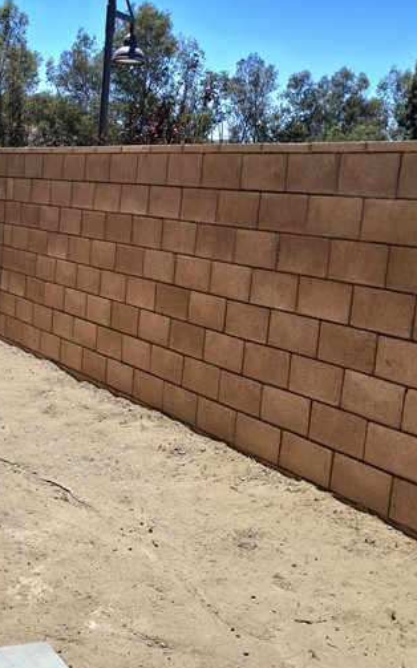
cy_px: 369
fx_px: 983
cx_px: 46
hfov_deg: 23.4
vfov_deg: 37.5
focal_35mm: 54
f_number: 1.8
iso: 32
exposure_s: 1/2000
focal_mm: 4.69
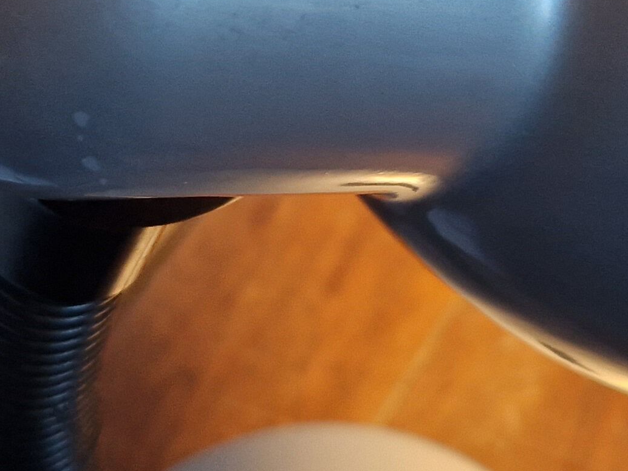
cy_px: 47
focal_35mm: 89
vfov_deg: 16.4
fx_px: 1614
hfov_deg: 22.0
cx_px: 398
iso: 160
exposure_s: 1/100
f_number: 1.8
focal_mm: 5.4
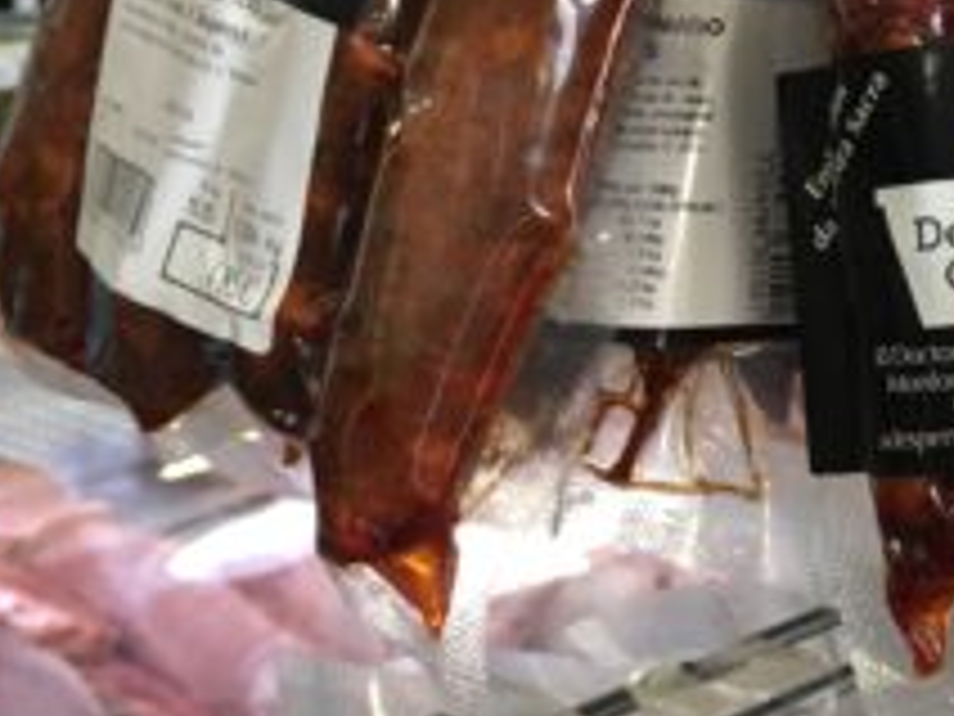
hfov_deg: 21.7
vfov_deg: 17.7
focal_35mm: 82
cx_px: 1220
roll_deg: -0.5
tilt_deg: -7.7
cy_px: 54
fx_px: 2260
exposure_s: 1/33
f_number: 2.2
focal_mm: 4.15
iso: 100
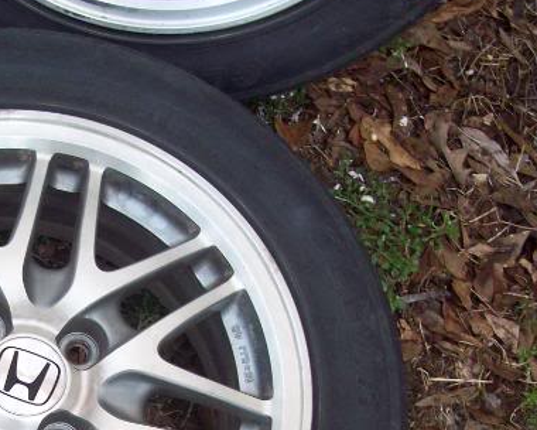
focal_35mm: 74
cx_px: 17
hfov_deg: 24.7
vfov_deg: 20.2
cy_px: 403
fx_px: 1176
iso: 80
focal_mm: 6
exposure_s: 1/74.6
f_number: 2.7
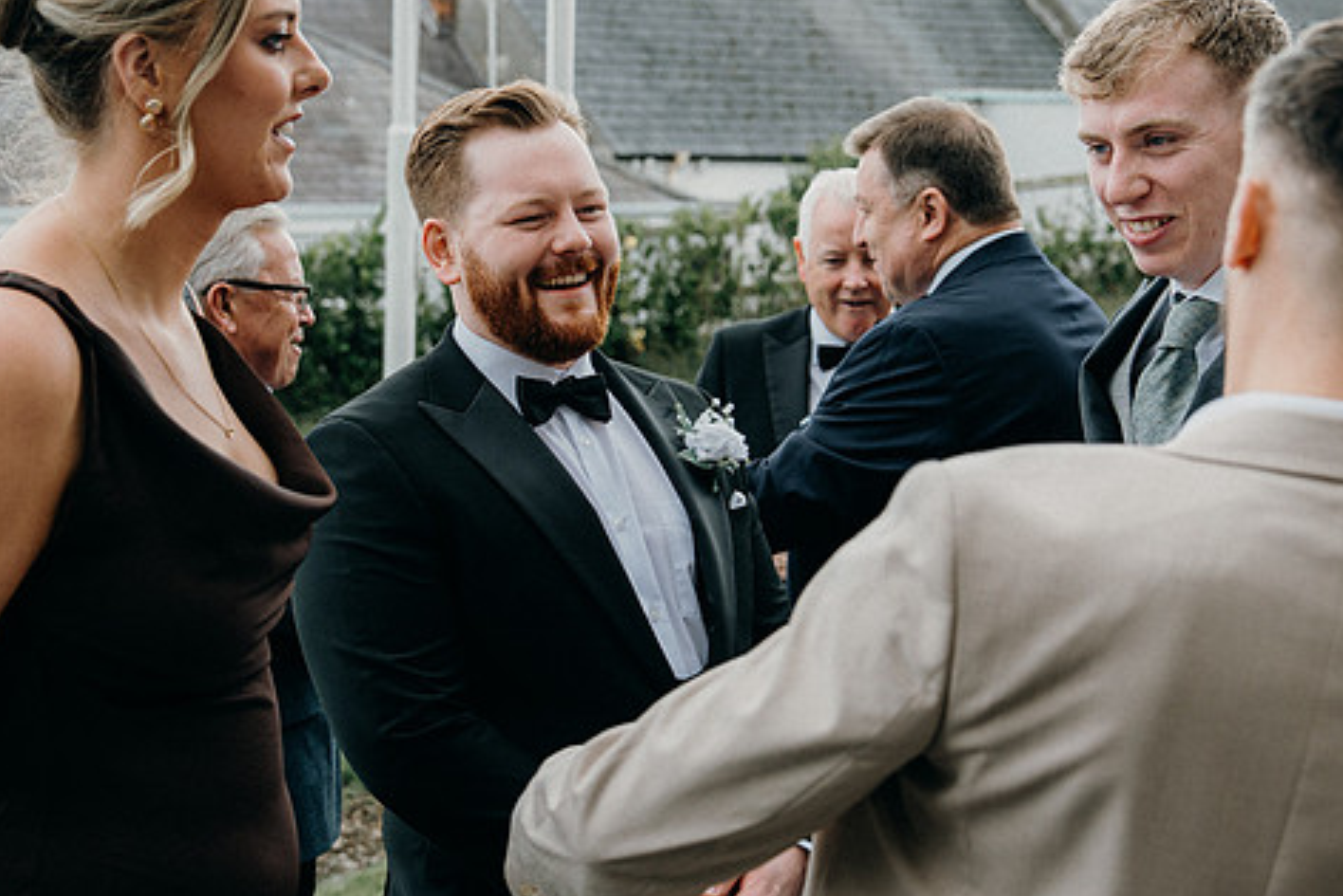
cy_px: 451
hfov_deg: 28.8
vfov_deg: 19.5
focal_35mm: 70
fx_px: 2612
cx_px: 697
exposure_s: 1/200
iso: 125
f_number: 3.5
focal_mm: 38
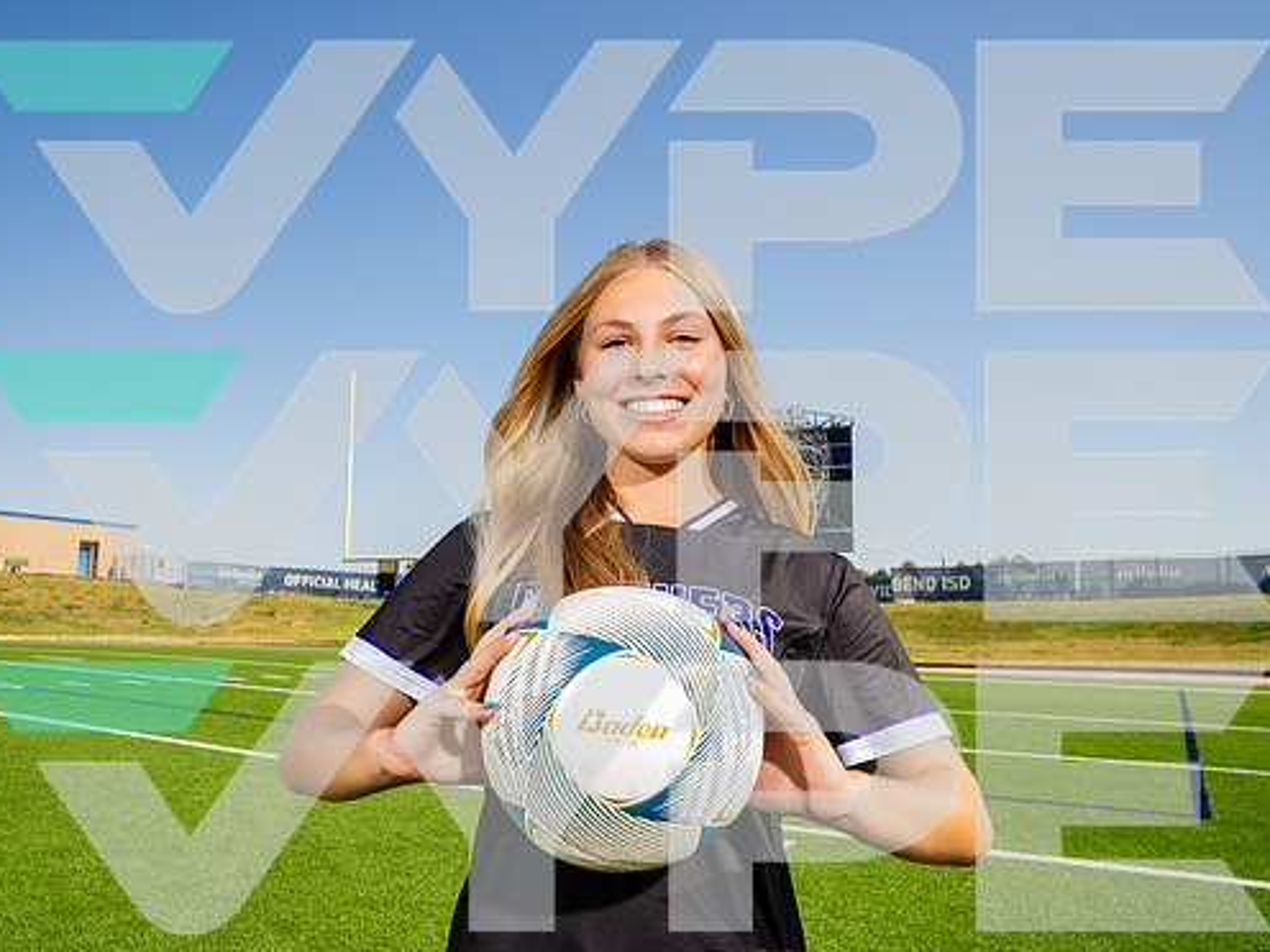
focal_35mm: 27
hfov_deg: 65.3
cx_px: 627
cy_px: 488
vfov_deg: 51.3
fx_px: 991
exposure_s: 1/125
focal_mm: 24
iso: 50
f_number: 7.1
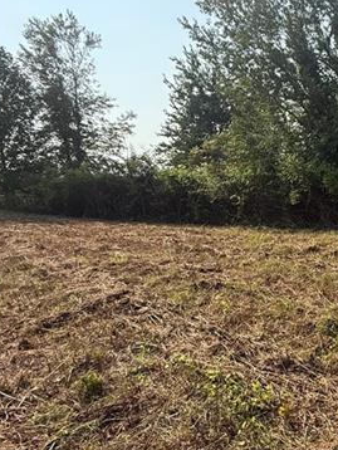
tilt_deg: -10.9
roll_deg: -1.7
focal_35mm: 30
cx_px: 351
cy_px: 275
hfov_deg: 40.1
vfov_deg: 59.3
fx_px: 390
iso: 64
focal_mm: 2.22
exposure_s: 1/1145
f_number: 2.2
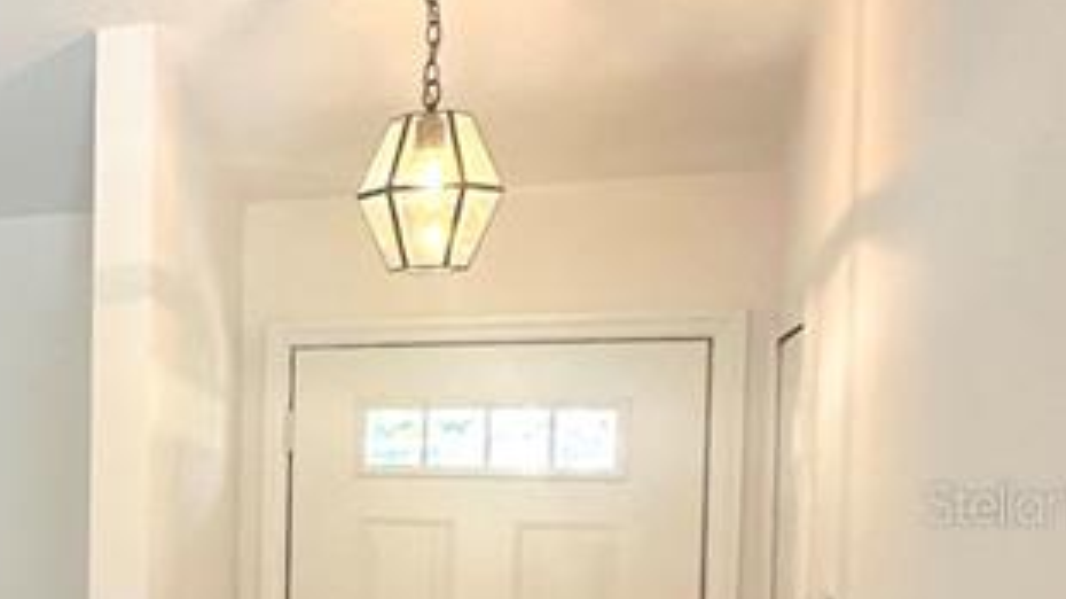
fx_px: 1667
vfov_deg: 20.1
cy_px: 503
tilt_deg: -1.9
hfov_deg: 28.1
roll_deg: -0.8
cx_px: -378
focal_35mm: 59
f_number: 2.2
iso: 200
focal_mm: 2.22
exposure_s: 1/60
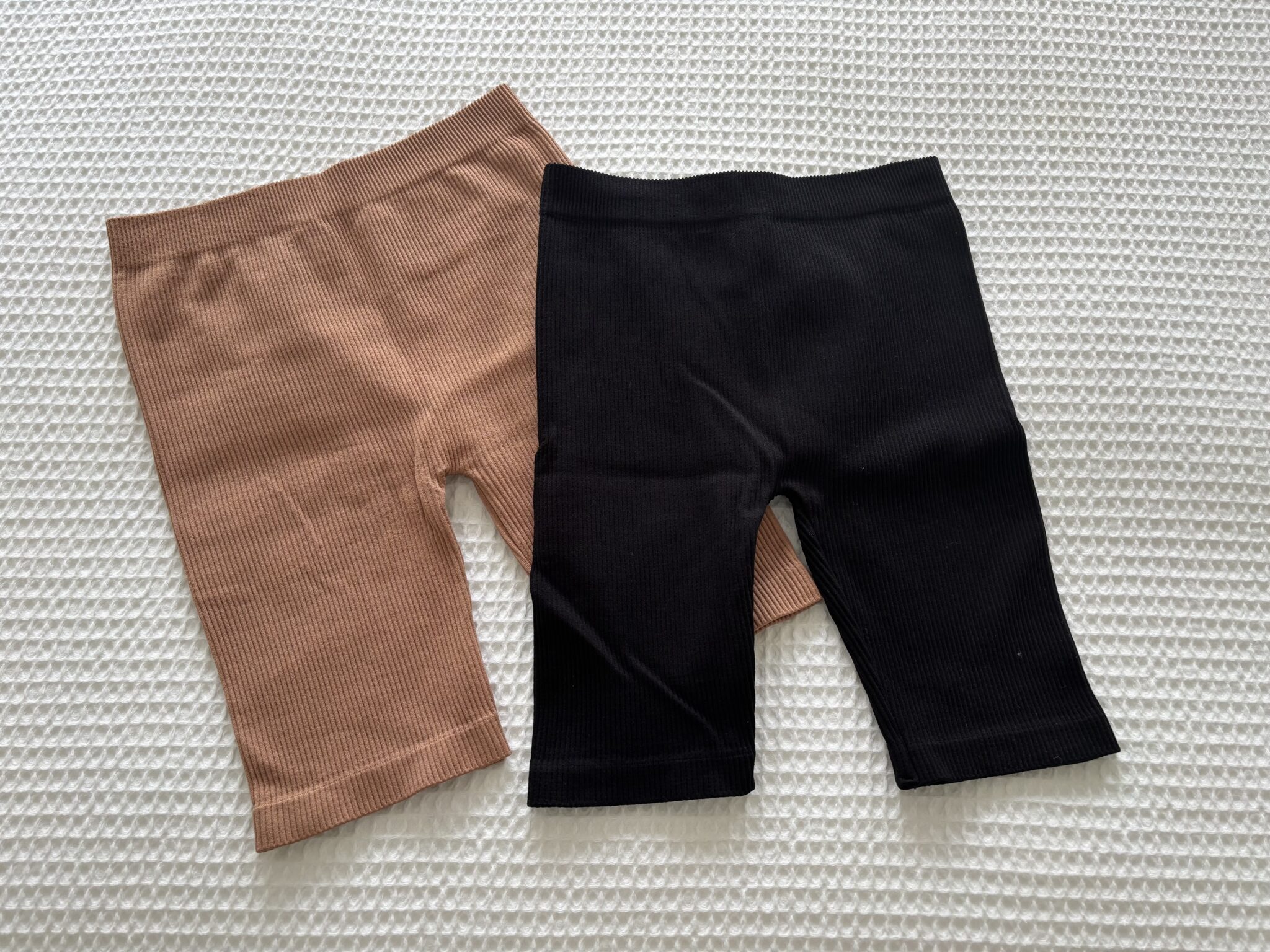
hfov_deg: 67.3
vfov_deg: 53.1
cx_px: 635
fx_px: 954
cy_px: 476
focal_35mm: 26
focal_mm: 5.96
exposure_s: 1/121
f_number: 1.6
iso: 80
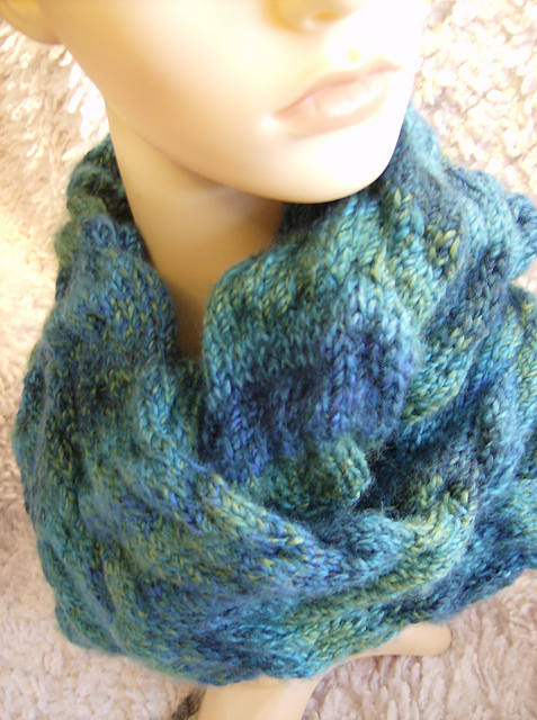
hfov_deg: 39.5
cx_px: 268
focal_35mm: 36
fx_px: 748
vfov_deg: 51.5
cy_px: 360
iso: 200
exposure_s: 1/9.62
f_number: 2.8
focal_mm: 6
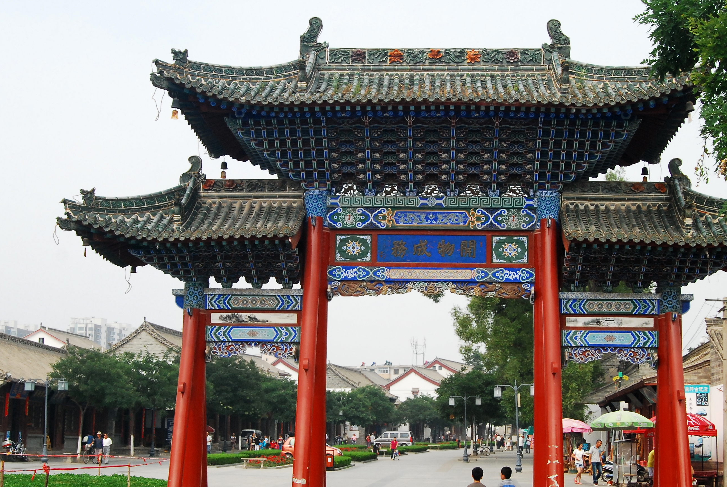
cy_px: 268
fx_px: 1173
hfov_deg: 34.4
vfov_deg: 23.4
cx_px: 399
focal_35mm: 58
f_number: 11
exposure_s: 1/500
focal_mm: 26
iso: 500
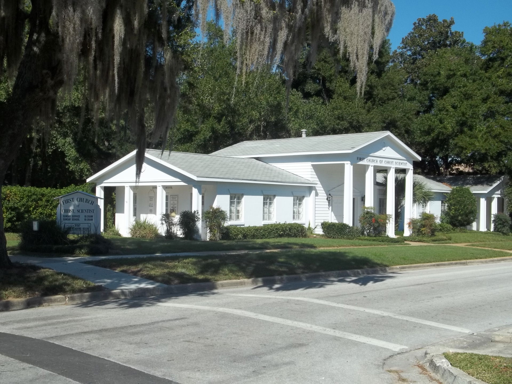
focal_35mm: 46
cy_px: 192
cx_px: 256
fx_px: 680
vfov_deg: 31.5
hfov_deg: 41.2
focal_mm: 8.3
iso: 64
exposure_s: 1/160
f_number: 8.8
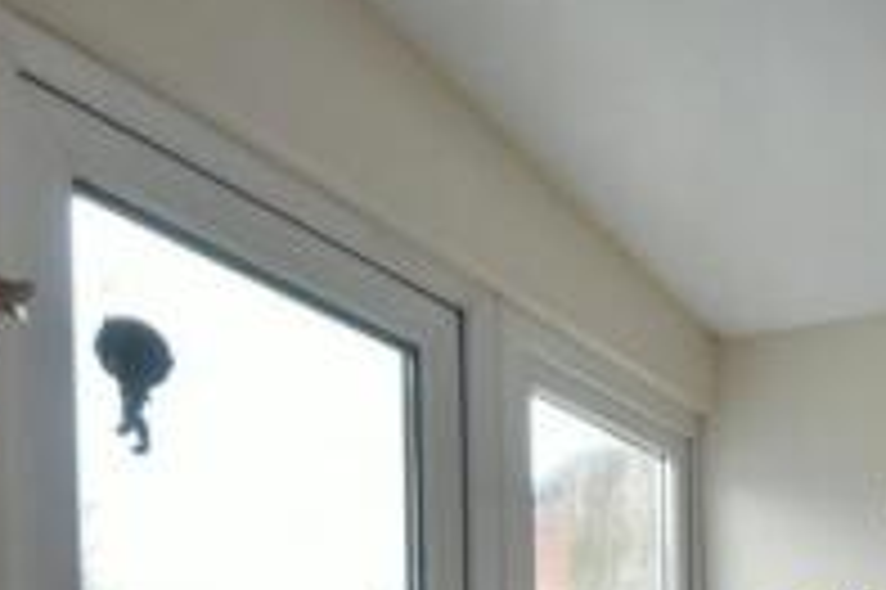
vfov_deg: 19.7
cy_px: 880
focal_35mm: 60
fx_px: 1475
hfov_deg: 29.2
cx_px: 1041
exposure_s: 1/60
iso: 2000
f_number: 6.3
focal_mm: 12
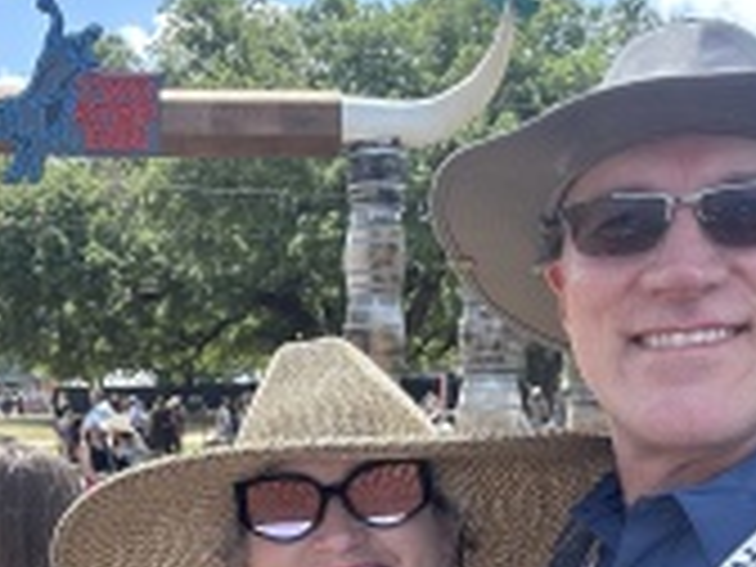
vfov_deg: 28.7
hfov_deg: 38.0
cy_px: 414
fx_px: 1092
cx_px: 297
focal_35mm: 50
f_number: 1.9
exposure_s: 1/349
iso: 25
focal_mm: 2.69
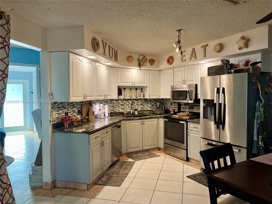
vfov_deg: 53.1
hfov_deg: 67.3
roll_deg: +0.6
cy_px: 102
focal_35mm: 26
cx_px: 136
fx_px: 204
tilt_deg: -2.3
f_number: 1.5
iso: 80
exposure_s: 1/120
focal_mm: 5.7
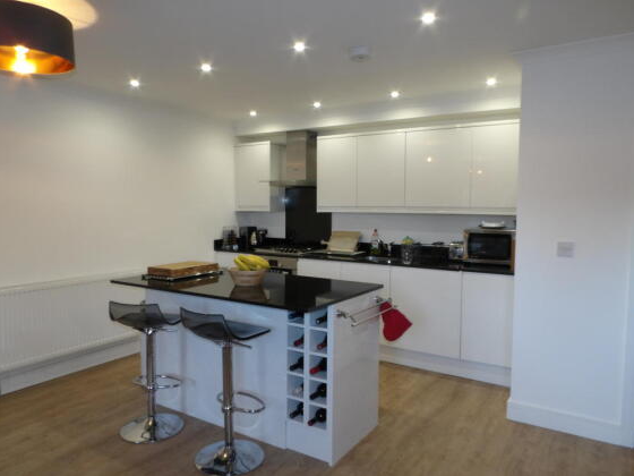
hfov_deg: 69.4
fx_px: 458
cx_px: 309
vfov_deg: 54.9
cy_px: 230
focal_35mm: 25
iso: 200
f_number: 4.1
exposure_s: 1/23
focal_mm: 4.3
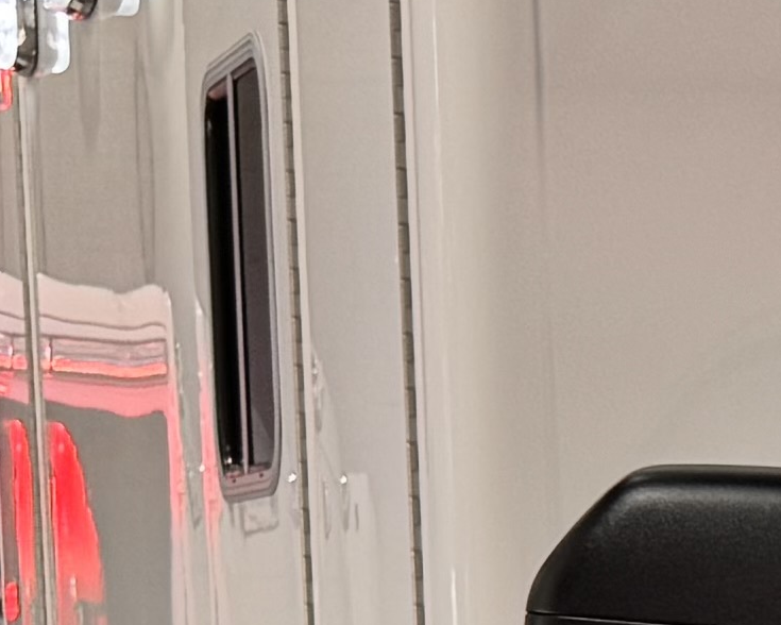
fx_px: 4207
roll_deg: -1.3
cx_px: 2300
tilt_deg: -9.3
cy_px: 1446
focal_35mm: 182
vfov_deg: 7.9
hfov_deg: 8.8
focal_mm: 6.76
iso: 64
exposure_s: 1/151
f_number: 1.78
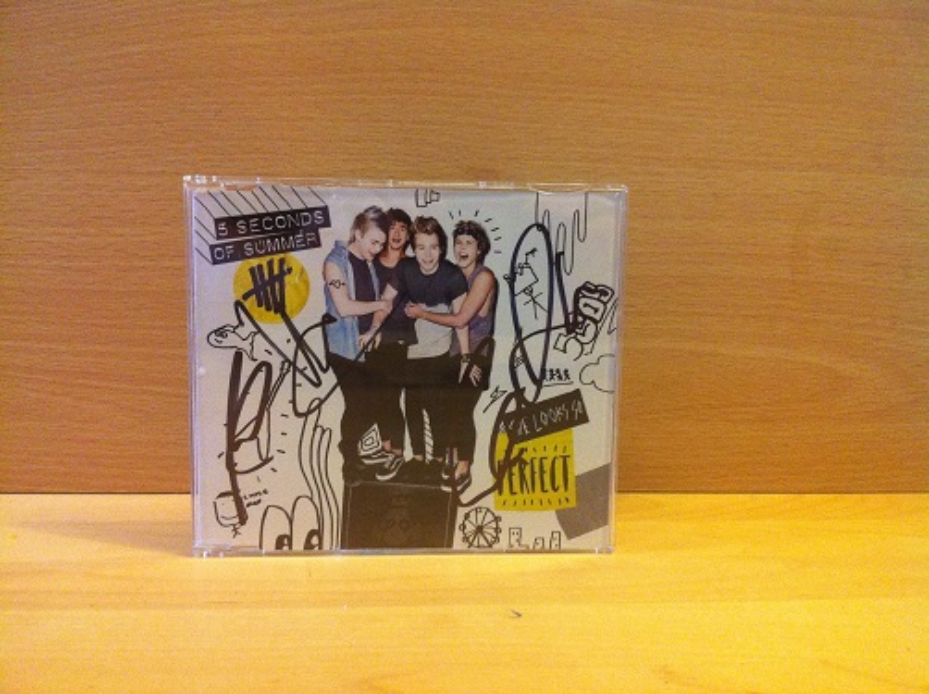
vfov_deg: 40.6
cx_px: 464
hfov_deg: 52.7
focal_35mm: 35
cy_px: 347
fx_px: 938
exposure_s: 1/15
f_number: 2.8
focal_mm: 3.85
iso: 250
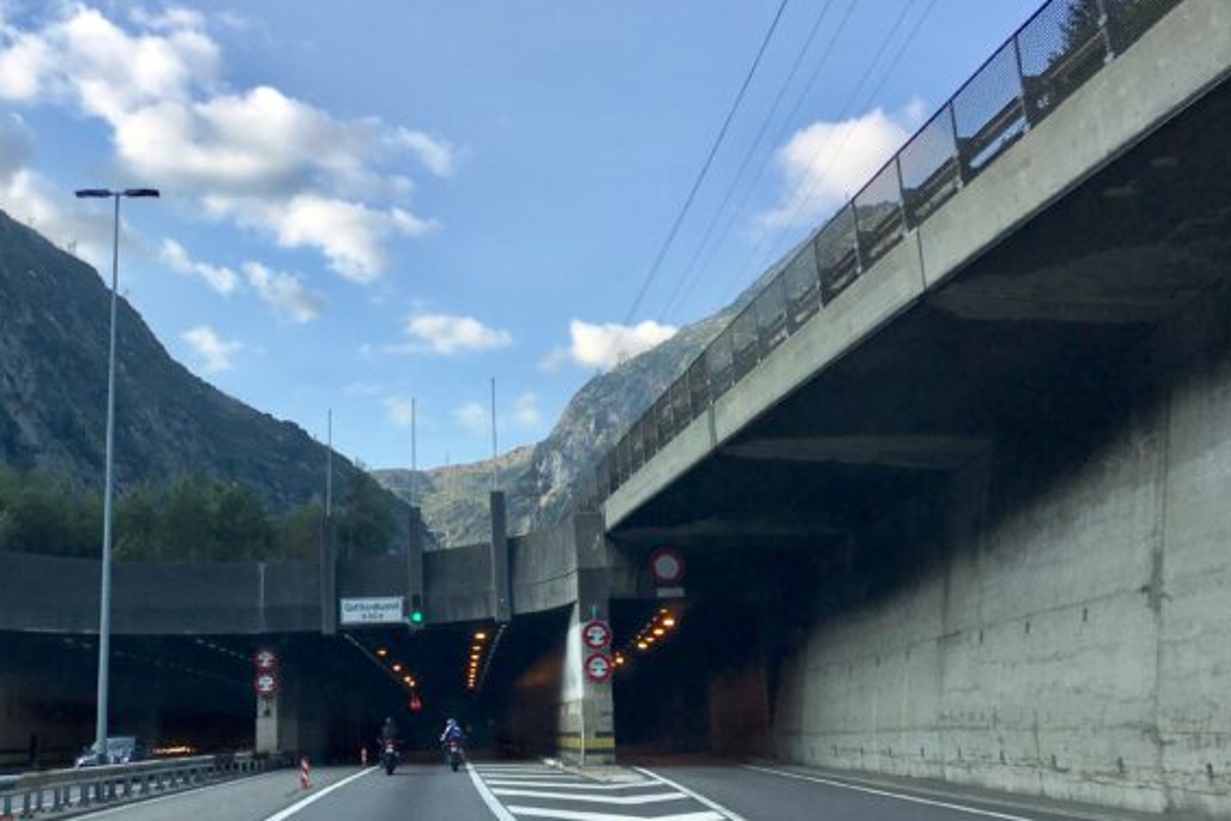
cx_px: 407
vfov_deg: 32.6
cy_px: 390
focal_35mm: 41
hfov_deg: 46.6
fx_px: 1402
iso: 25
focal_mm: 4.15
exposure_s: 1/630
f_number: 2.2
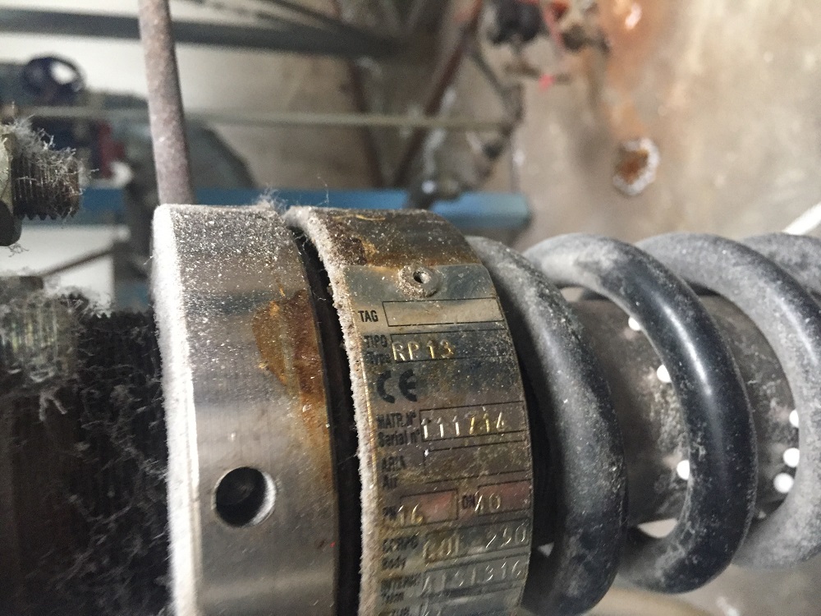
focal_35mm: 29
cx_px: 410
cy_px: 308
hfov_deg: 61.7
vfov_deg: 48.2
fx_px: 688
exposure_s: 1/25
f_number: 2.2
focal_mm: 4.15
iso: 250
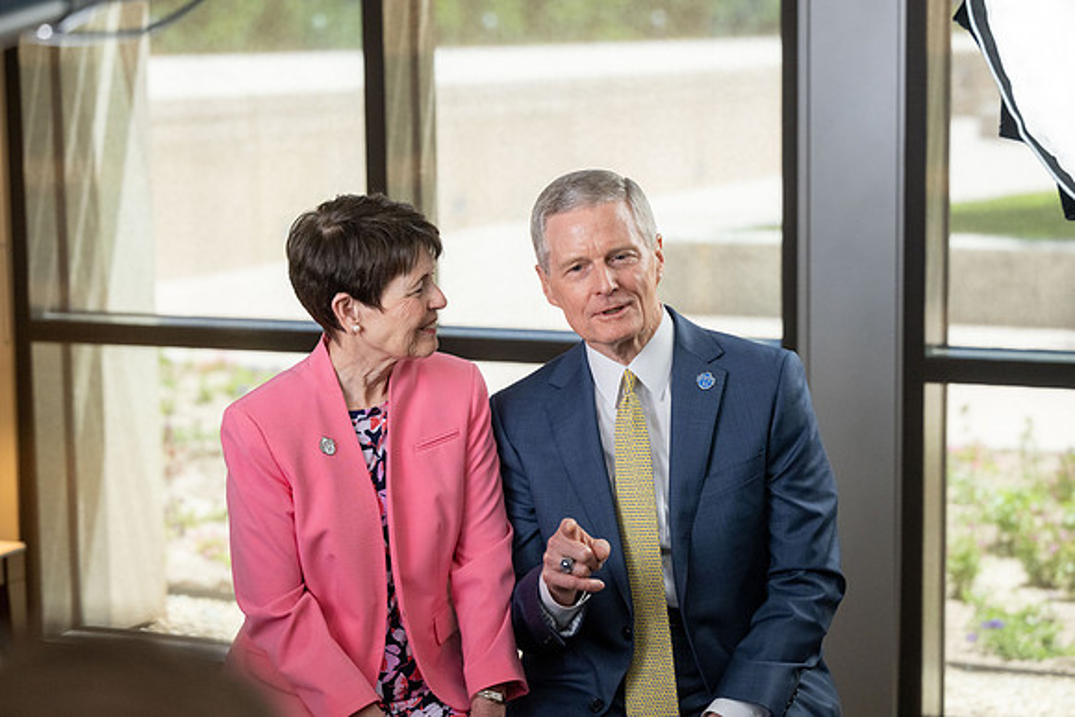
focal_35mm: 83
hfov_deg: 24.5
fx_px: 2479
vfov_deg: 16.5
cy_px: 358
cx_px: 538
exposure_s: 1/400
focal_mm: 83
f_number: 4
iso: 2000
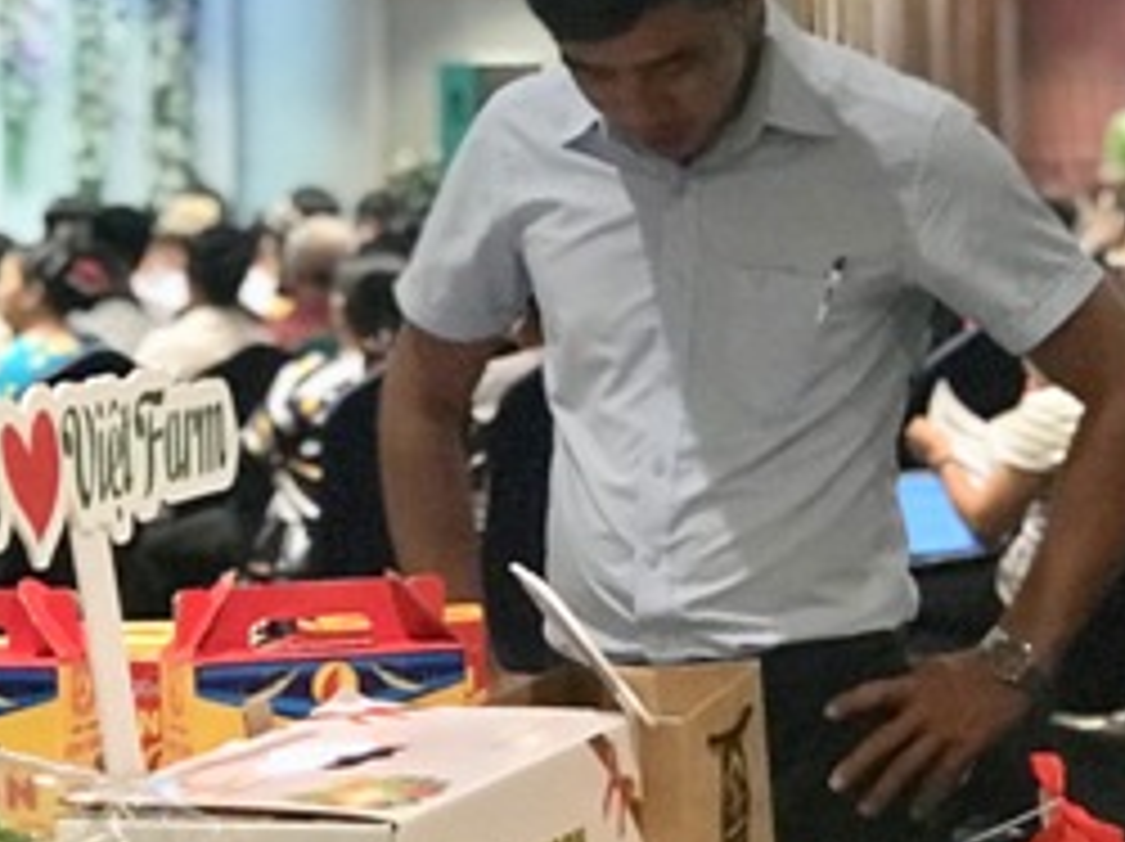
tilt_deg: -2.6
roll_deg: +0.6
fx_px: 4740
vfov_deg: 10.1
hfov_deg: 13.5
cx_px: 670
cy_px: 329
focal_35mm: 146
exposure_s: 1/50
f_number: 2.8
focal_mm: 6.6
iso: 800
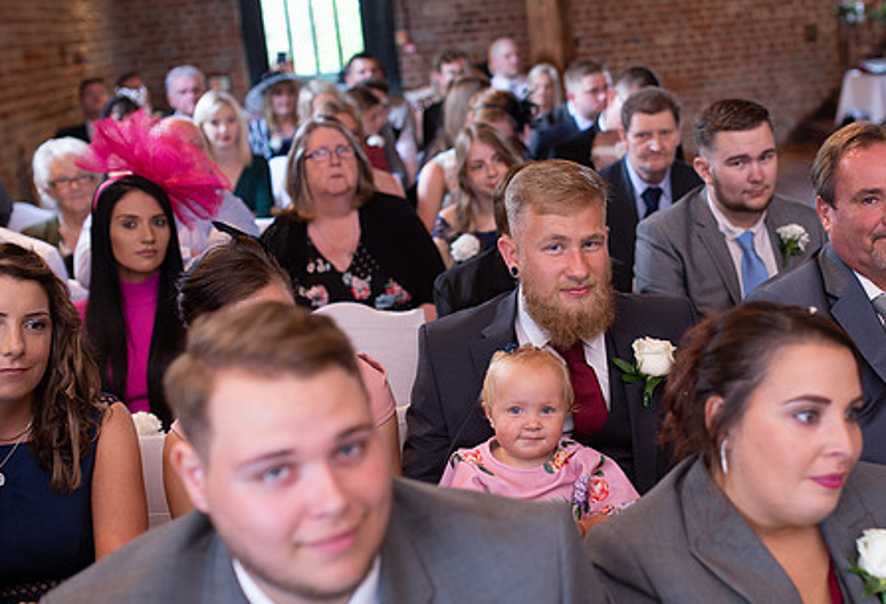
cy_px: 324
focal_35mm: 51
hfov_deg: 38.4
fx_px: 1264
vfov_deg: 26.9
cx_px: 546
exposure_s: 1/100
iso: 640
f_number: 2.5
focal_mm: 35
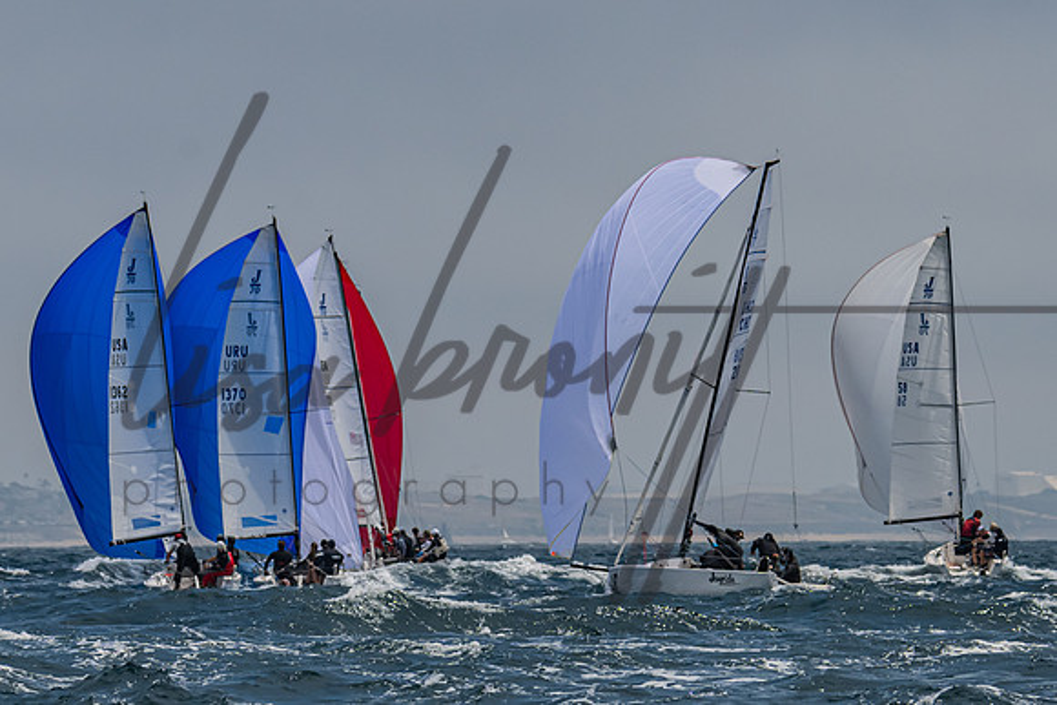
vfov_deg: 4.5
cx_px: 740
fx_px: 8996
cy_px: 370
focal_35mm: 306
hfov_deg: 6.7
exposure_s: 1/4000
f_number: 6.3
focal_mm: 165
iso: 400
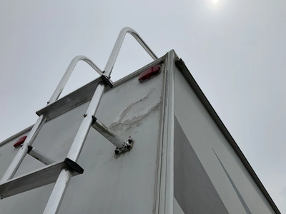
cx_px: 143
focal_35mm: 29
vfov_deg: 48.2
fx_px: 240
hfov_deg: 61.7
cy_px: 107
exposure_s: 1/5263
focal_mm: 3
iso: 25
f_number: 1.8
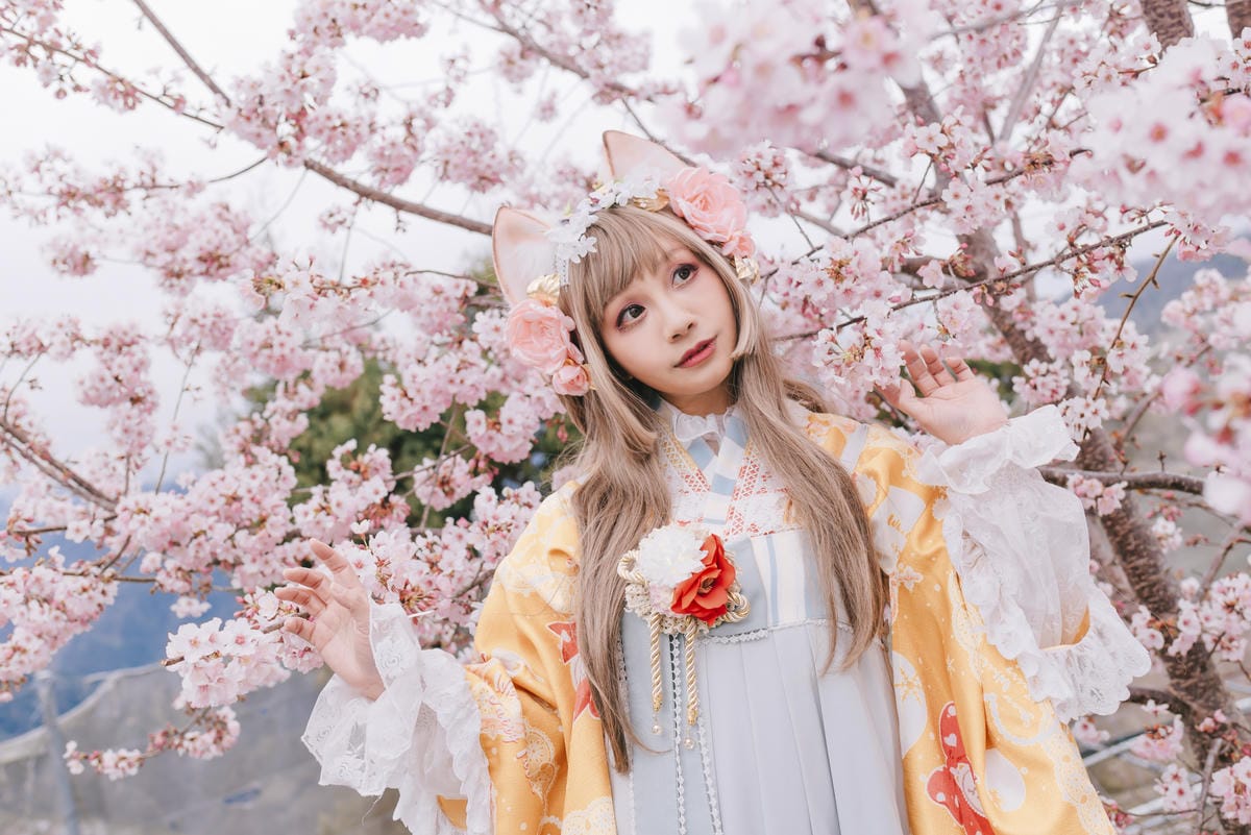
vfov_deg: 37.9
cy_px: 418
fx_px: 1217
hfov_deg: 54.4
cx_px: 626
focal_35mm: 35
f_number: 4
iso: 100
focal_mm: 35
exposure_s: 1/800
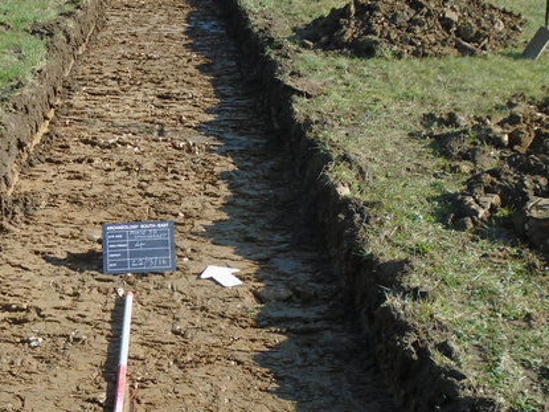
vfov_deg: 30.7
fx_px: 745
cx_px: 163
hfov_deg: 39.7
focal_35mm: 47
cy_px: 267
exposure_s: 1/500
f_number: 3.2
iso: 100
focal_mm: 4.6
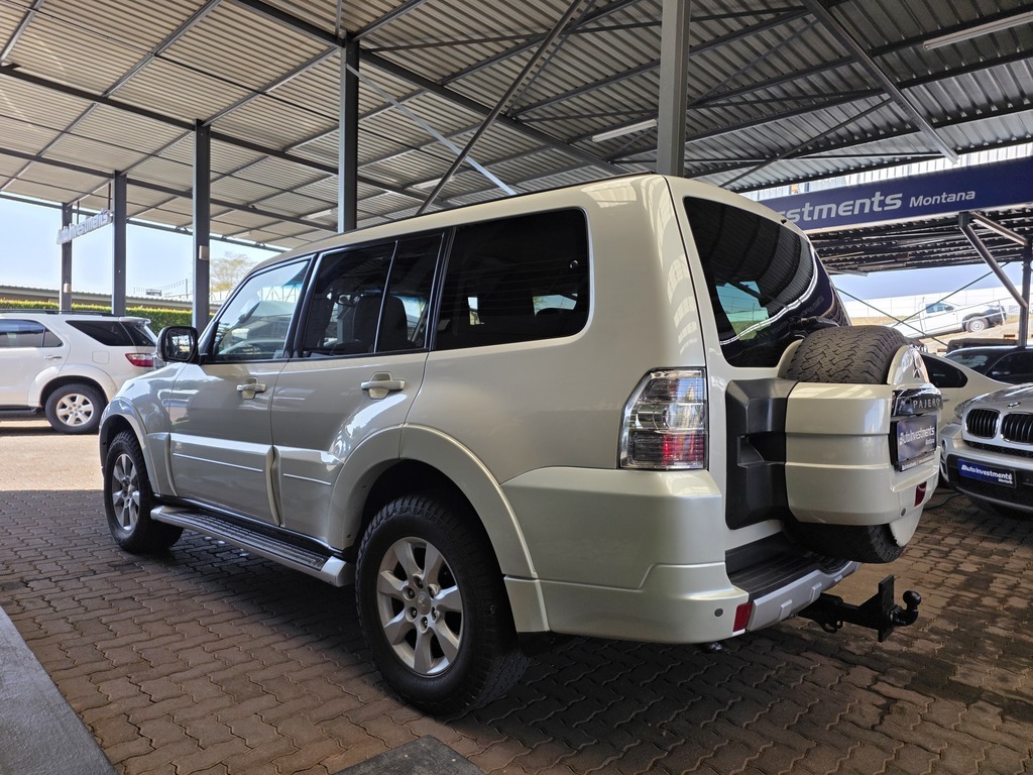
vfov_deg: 58.9
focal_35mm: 23
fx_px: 686
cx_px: 516
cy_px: 388
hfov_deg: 73.9
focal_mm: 6.25
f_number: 1.7
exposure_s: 1/359
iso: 25
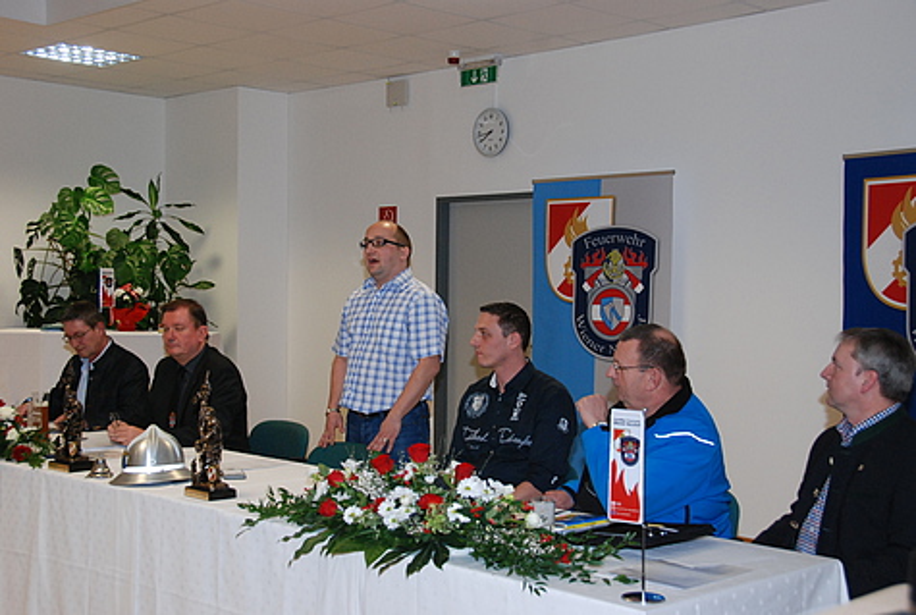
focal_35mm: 48
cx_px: 458
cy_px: 308
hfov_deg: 41.0
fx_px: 1224
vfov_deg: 28.2
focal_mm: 32
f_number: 7.1
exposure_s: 1/60
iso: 800
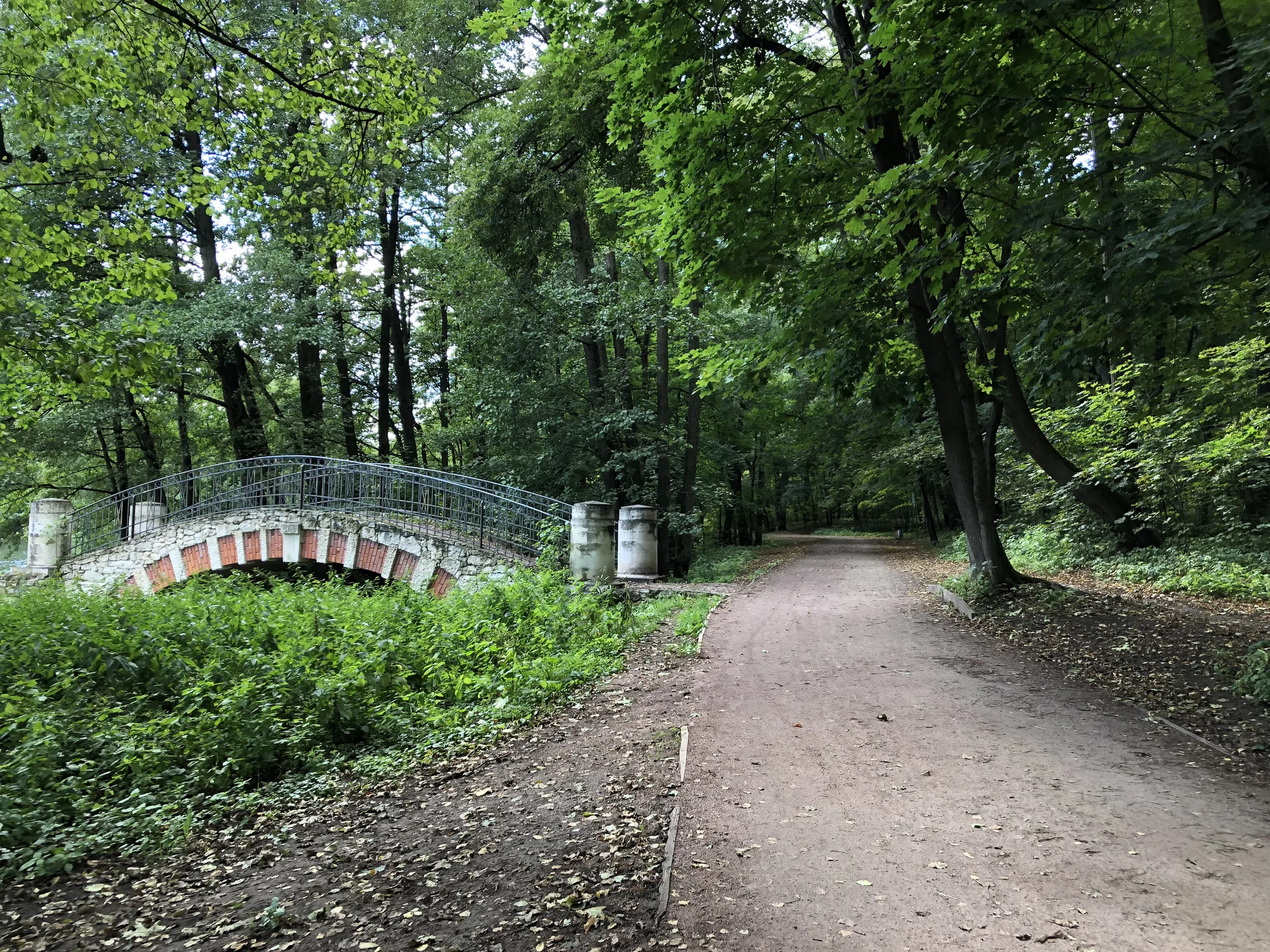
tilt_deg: +5.1
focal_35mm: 28
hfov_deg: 63.4
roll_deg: -2.4
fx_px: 1027
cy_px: 476
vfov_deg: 49.7
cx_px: 635
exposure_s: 1/120
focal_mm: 4
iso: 64
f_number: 1.8
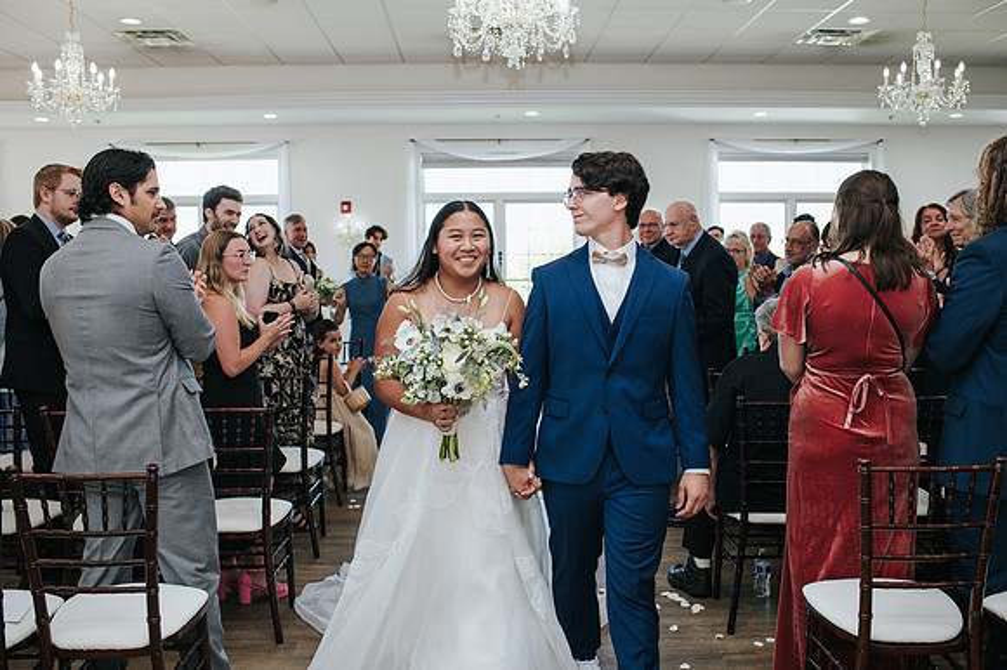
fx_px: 983
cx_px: 504
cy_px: 335
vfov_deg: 37.7
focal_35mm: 35
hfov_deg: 54.3
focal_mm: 35
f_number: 3.5
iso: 560
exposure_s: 1/200
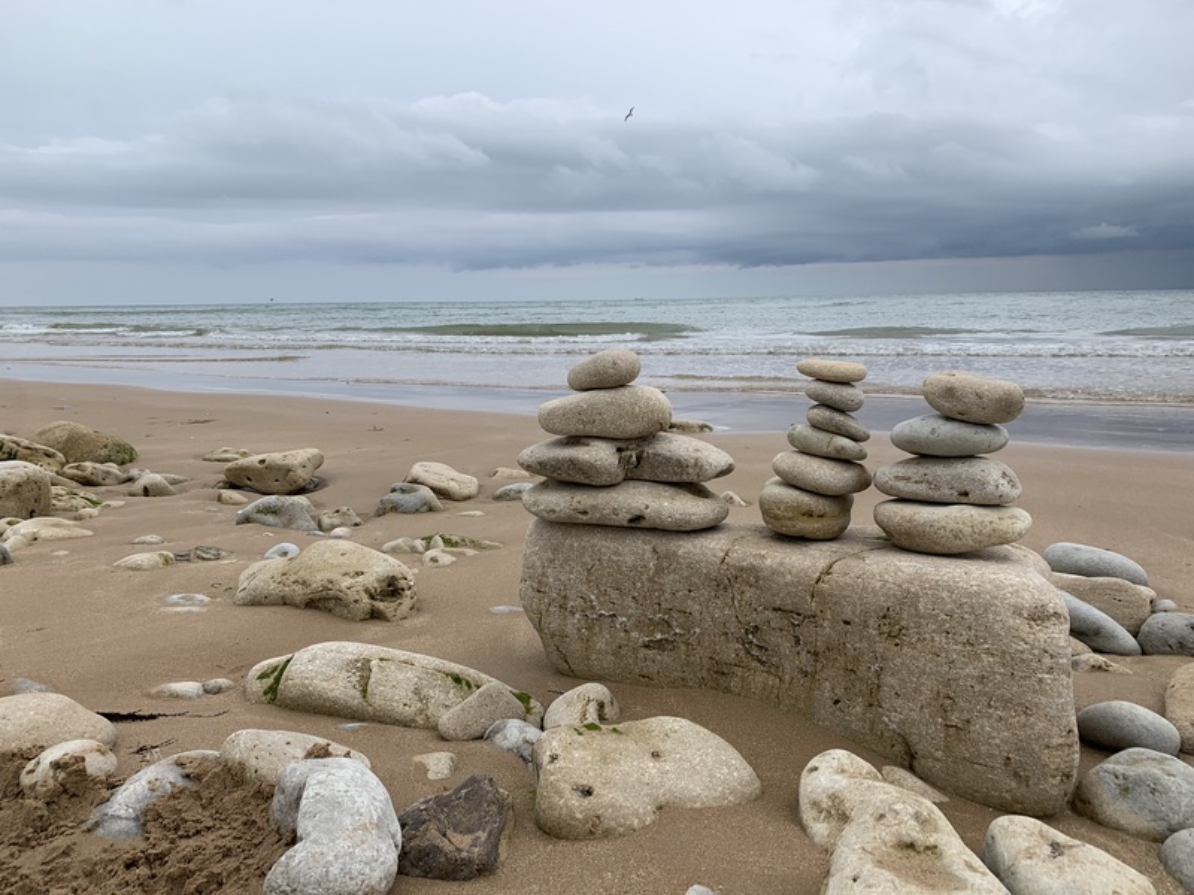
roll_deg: +0.2
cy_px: 448
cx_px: 597
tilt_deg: -9.7
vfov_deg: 53.1
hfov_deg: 67.3
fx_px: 897
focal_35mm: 26
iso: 25
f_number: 1.8
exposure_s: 1/808
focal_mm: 4.25
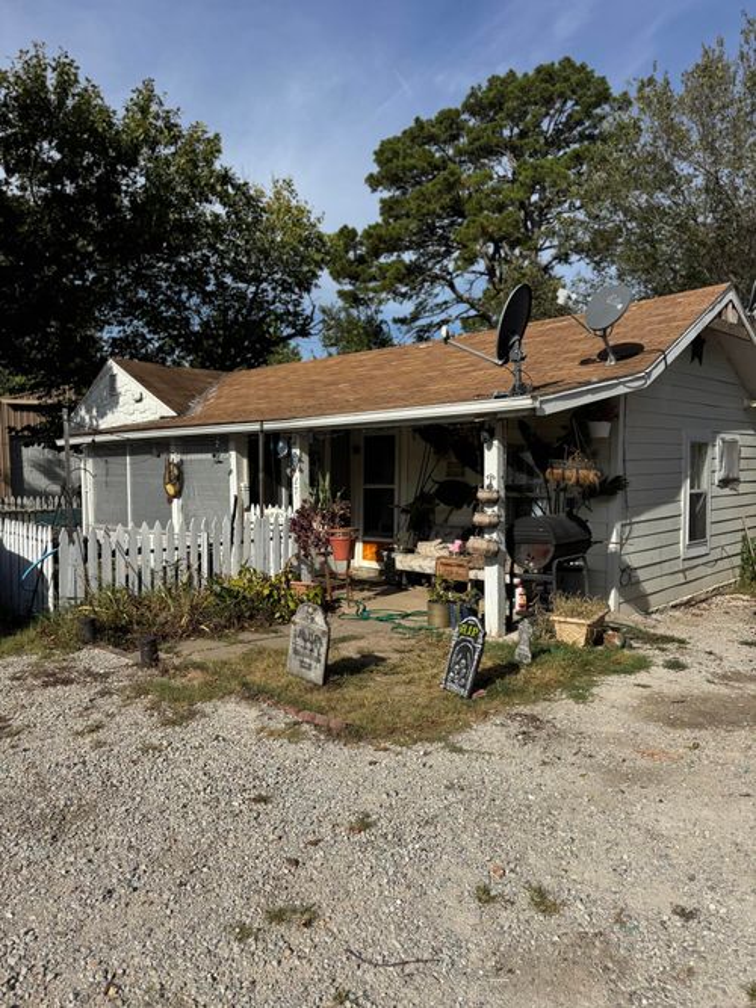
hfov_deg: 56.8
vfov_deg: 71.6
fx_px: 699
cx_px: 378
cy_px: 504
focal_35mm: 24
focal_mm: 6.76
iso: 80
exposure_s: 1/7092
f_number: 1.78
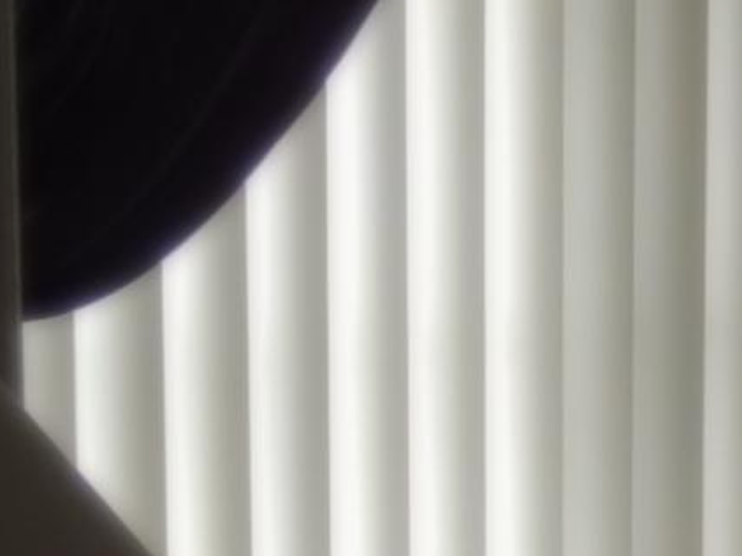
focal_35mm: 158
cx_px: 780
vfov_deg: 9.2
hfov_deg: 12.3
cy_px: 732
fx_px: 3385
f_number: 3.4
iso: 125
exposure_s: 1/30
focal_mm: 4.5
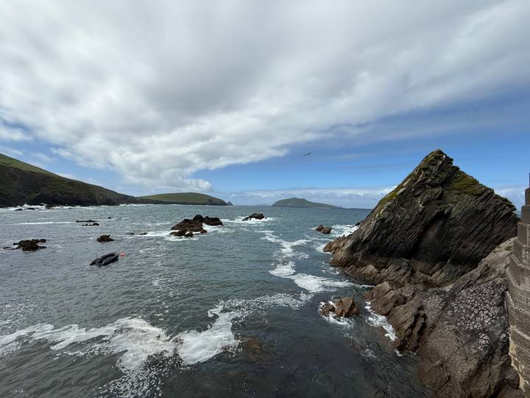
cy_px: 199
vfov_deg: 85.7
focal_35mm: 14
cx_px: 265
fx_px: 214
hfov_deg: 102.1
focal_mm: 2.22
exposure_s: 1/3663
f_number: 2.2
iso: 50
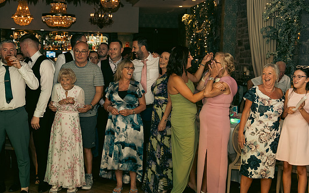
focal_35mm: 55
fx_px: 463
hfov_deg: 36.9
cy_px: 94
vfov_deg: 23.5
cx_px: 156
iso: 2500
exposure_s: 1/160
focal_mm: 53
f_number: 3.5
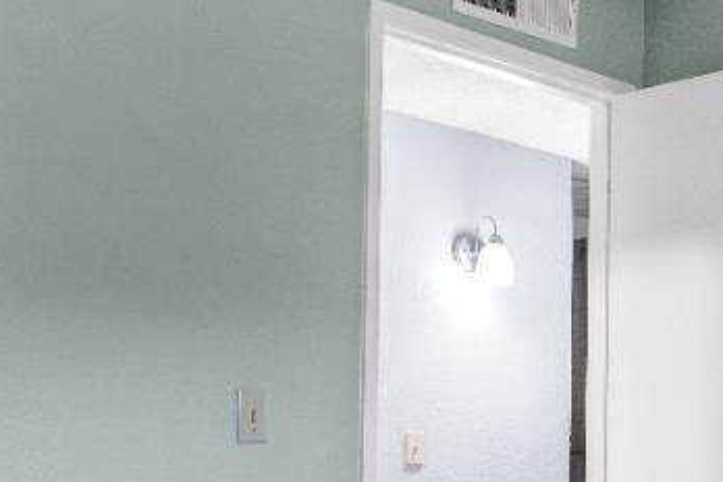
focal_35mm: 69
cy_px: 473
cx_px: 819
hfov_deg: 26.6
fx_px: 1386
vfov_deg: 19.2
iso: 1250
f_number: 5
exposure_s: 1/125
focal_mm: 16
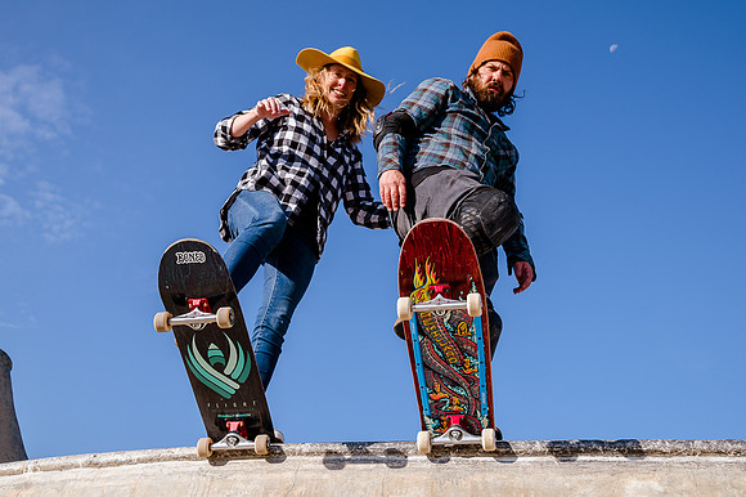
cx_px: 377
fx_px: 861
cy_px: 227
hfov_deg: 46.8
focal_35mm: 42
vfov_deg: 32.1
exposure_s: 1/640
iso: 200
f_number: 5.6
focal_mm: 38
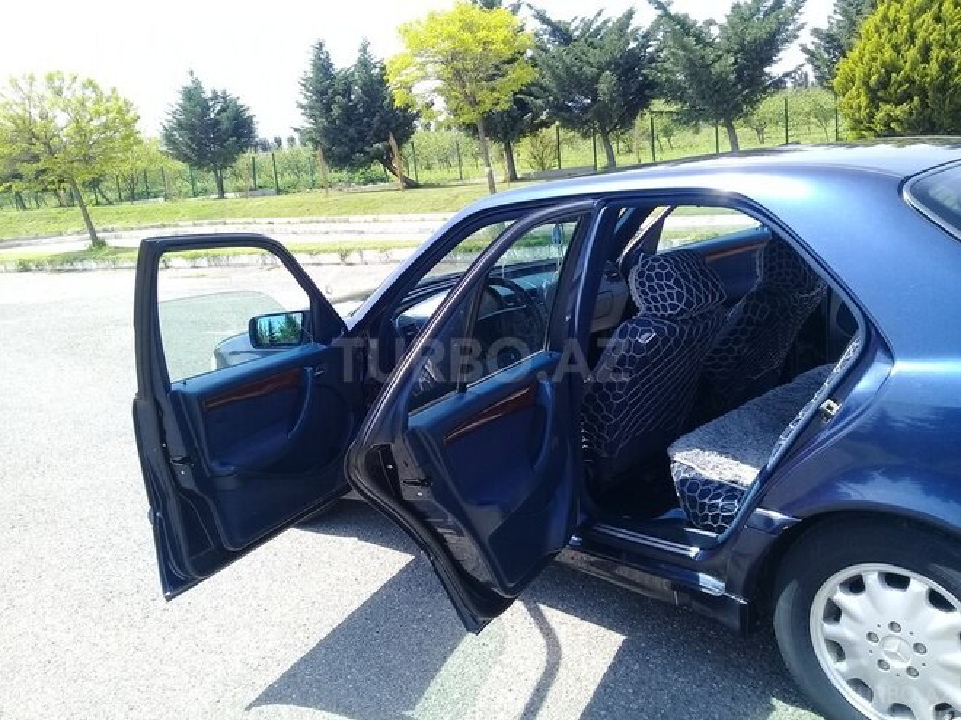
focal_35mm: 31
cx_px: 480
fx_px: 861
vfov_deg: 45.4
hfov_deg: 58.4
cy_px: 360
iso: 50
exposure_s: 1/334
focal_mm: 3.3
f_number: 2.2
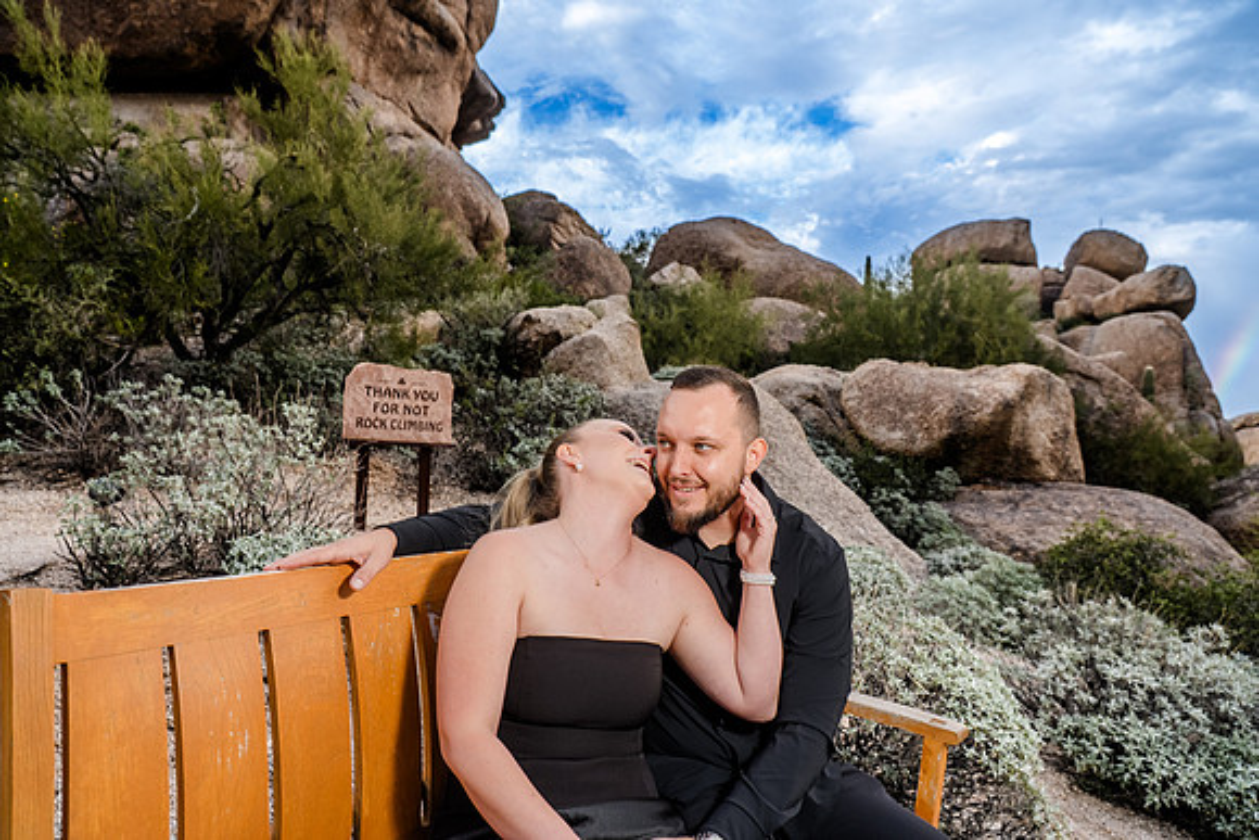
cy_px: 420
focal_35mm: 24
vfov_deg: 53.2
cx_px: 630
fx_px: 839
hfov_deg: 73.7
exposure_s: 1/250
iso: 320
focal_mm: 24
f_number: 5.6
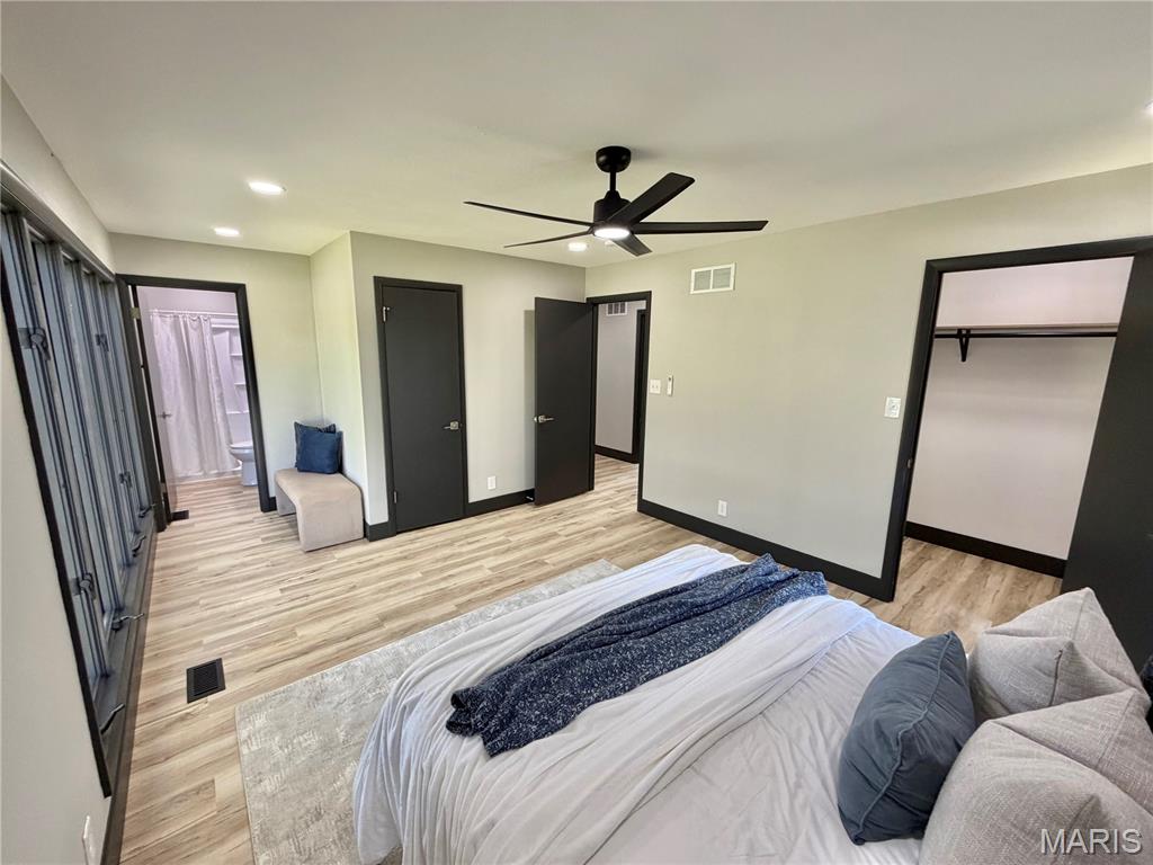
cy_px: 432
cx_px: 576
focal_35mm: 14
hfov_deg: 102.1
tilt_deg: -10.4
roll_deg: -0.1
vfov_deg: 85.7
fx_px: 466
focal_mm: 2.22
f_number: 2.2
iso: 250
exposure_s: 1/121
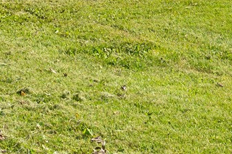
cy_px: -185
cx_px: -195
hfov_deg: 12.0
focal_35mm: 156
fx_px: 1006
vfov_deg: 8.2
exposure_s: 1/320
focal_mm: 24.5
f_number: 9
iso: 250
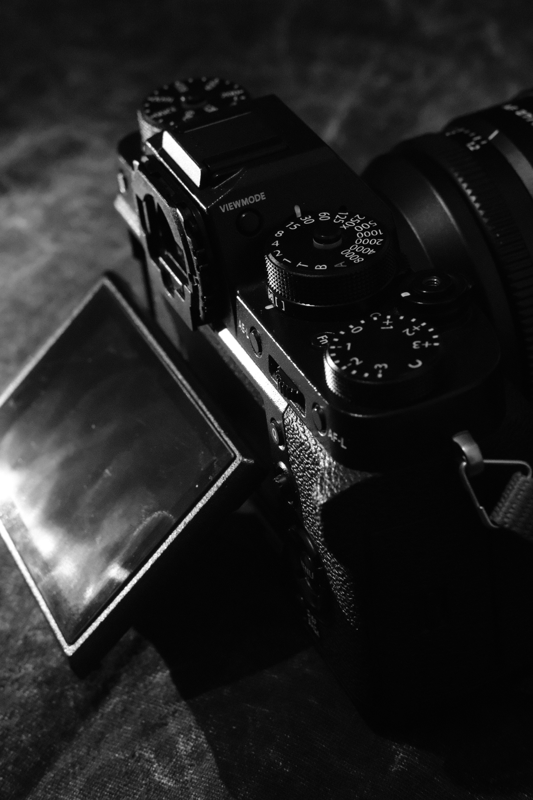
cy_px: 400
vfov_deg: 37.5
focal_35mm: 53
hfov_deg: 25.5
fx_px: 1177
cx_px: 266
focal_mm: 35
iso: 6400
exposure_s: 1/40
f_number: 6.4
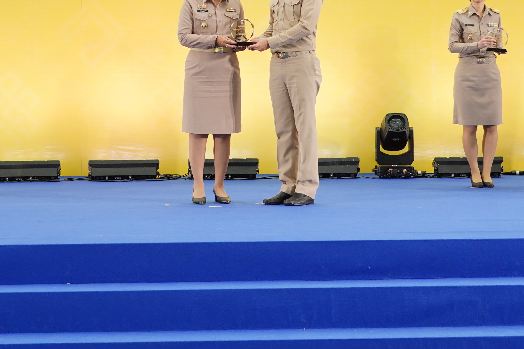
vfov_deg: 13.3
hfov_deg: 20.2
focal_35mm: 101
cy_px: -12
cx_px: 267
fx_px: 1470
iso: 500
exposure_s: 1/80
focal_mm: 46
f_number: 4.5
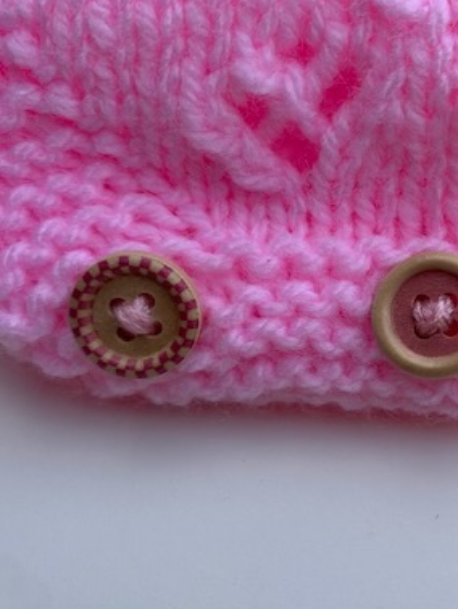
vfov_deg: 42.9
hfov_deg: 31.8
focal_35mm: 44
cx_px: 387
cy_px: 321
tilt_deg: -59.1
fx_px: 775
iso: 25
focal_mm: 4.25
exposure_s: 1/296
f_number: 1.8
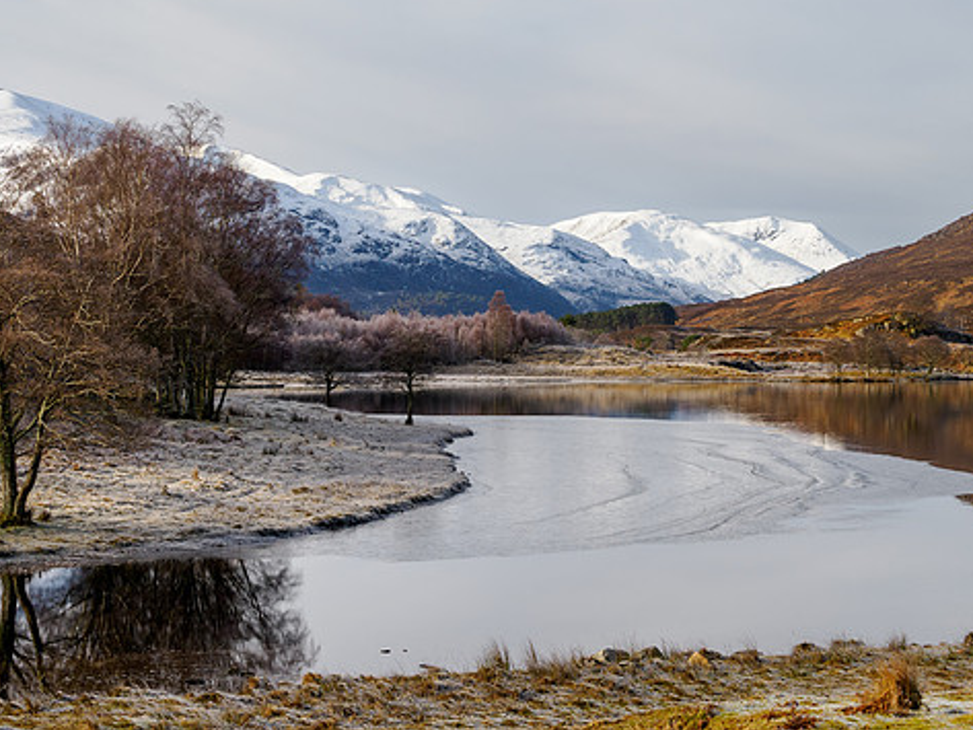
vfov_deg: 15.1
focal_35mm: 98
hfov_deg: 20.0
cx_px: 465
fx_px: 2755
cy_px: 285
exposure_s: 1/200
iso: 200
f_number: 5.6
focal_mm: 40
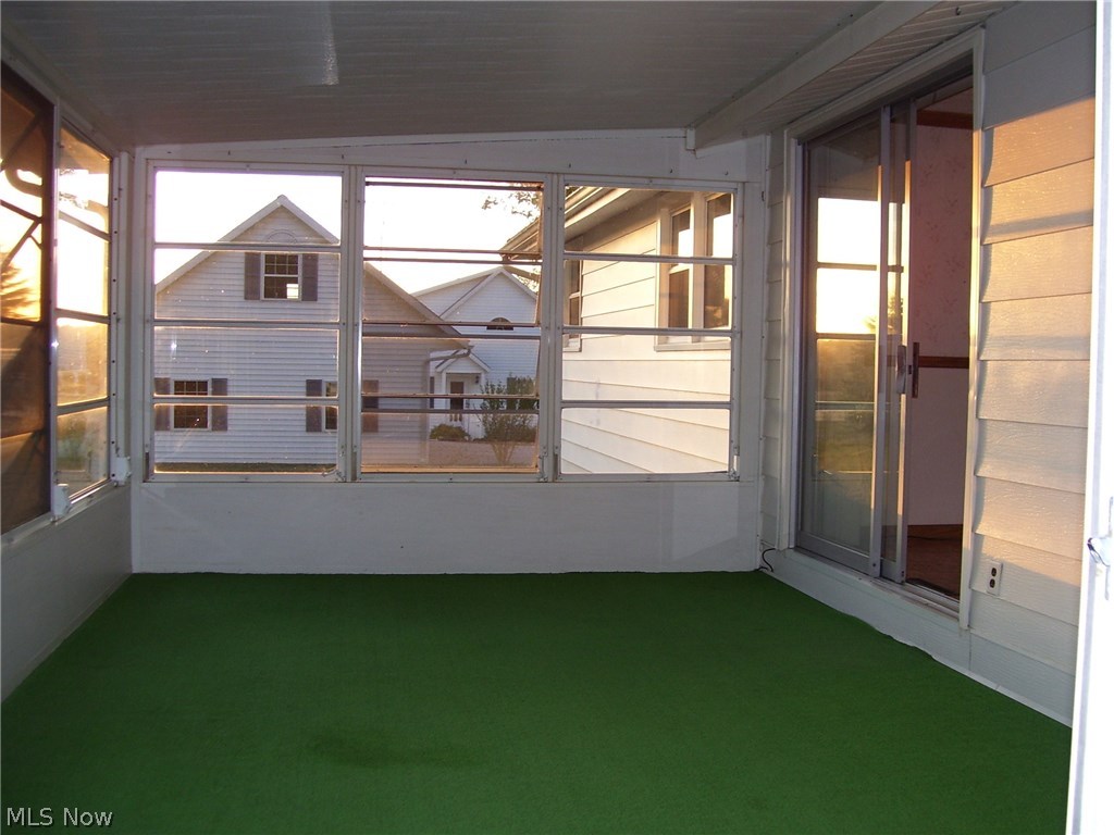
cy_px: 418
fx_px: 1159
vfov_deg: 39.7
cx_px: 557
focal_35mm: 36
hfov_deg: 51.4
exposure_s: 1/60
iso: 80
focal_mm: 6
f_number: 2.7
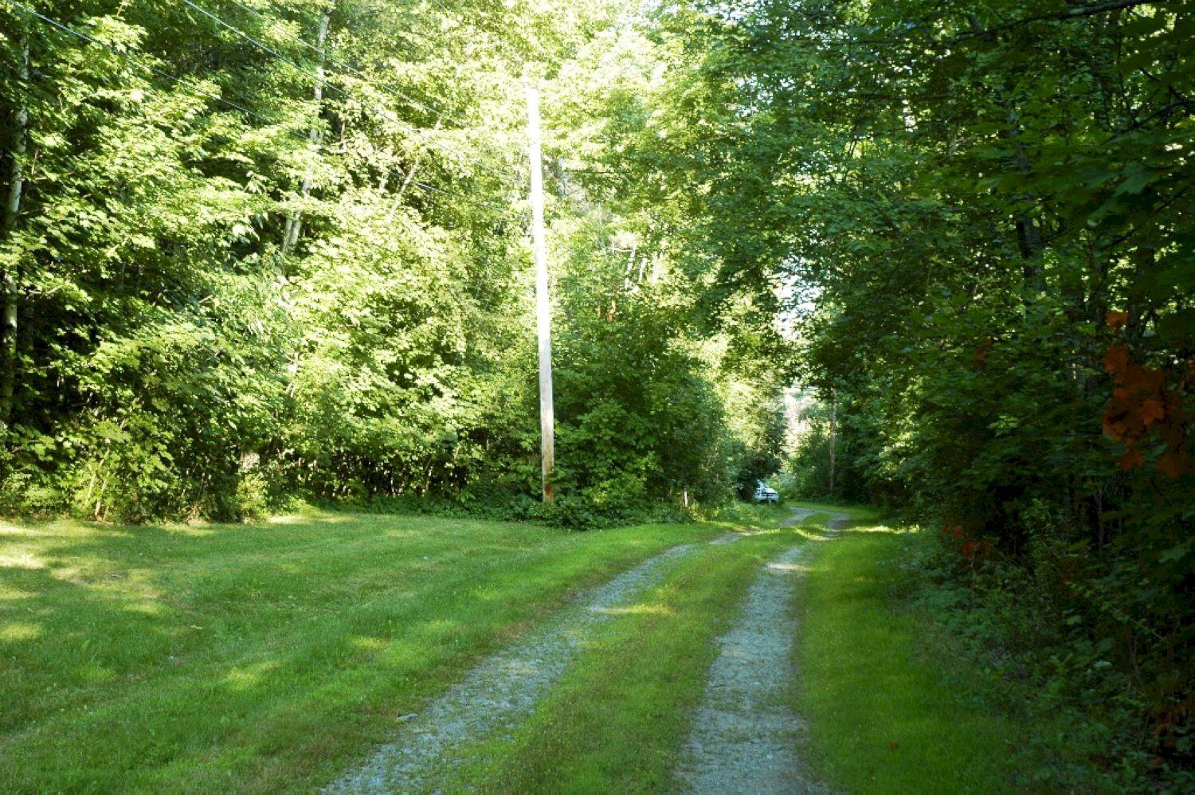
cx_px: 598
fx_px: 1990
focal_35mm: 60
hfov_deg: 33.4
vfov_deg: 22.6
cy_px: 398
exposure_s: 1/60
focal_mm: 40
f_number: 7.1
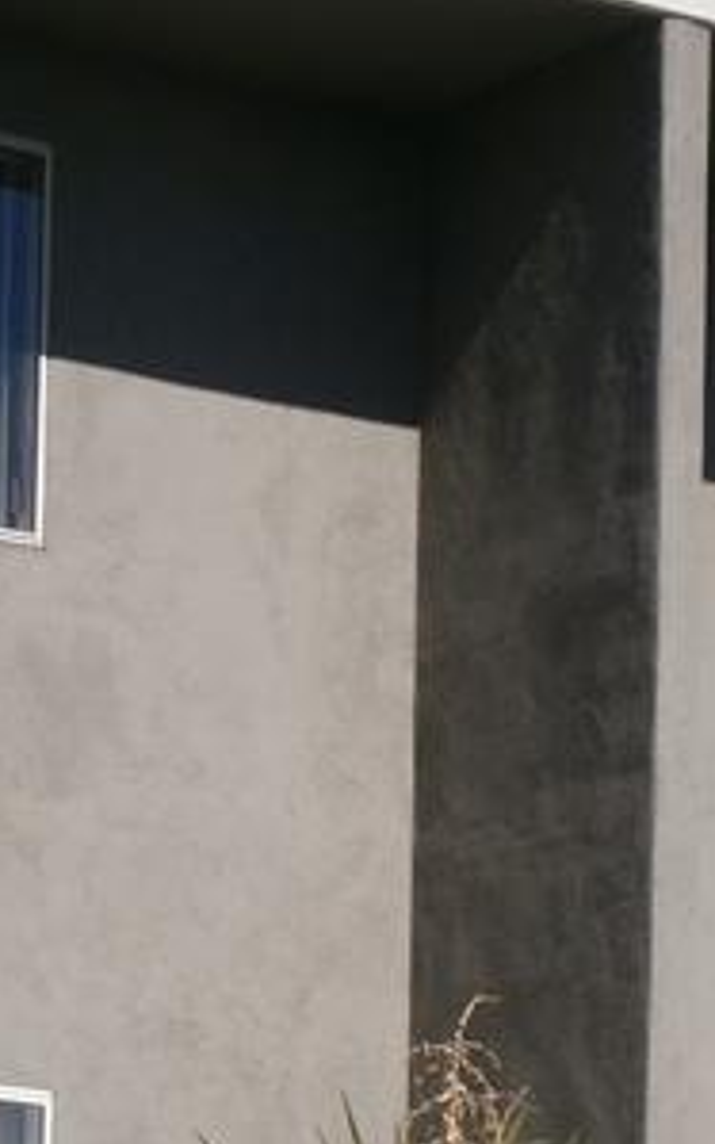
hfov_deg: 6.0
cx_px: 229
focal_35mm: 218
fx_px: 6793
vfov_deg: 9.6
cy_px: 1029
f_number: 3.9
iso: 80
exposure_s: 1/1600
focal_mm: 10.7
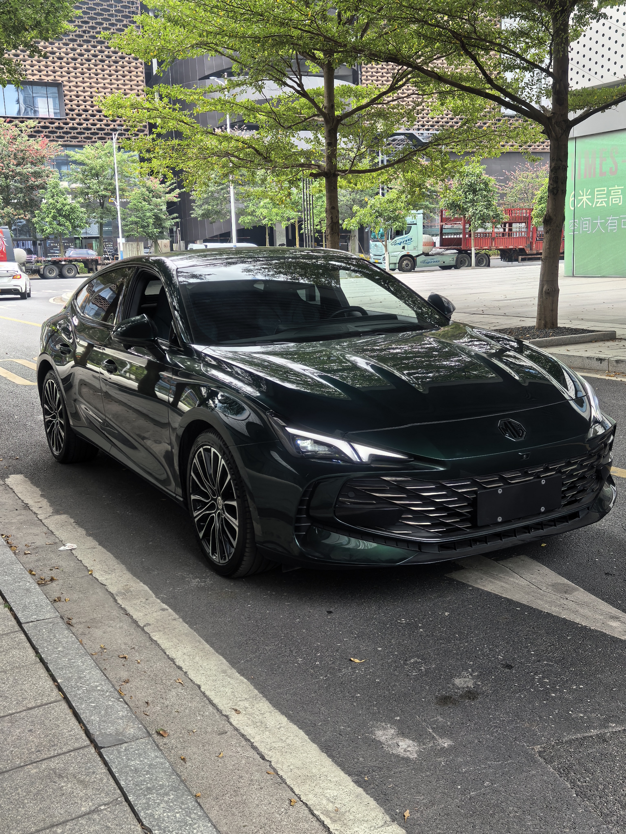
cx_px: 313
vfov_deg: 49.0
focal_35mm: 38
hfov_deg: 37.7
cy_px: 417
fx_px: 916
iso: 50
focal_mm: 5.34
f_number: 1.6
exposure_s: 1/752
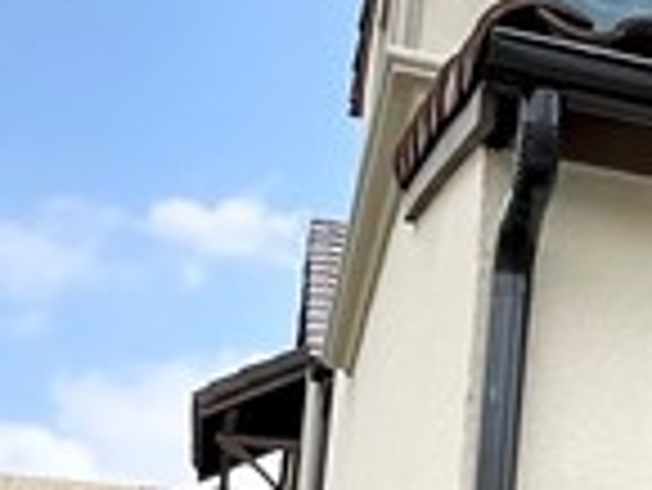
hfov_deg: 15.6
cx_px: 1403
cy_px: 580
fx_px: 1734
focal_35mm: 92
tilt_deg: +11.0
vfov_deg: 15.5
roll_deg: +0.5
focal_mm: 1.57
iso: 32
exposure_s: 1/1233
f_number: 1.8
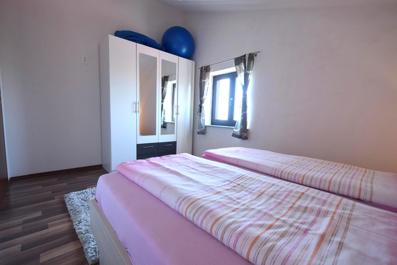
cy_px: 132
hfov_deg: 100.4
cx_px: 198
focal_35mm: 15
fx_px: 165
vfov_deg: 77.3
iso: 400
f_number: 4.5
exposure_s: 1/80
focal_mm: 10
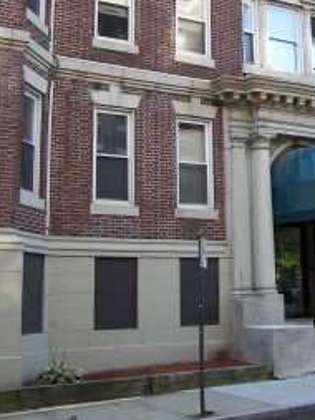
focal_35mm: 60
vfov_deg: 31.8
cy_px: 121
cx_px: 244
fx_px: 727
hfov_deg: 24.1
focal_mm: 6.3
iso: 64
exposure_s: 1/80
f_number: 2.8
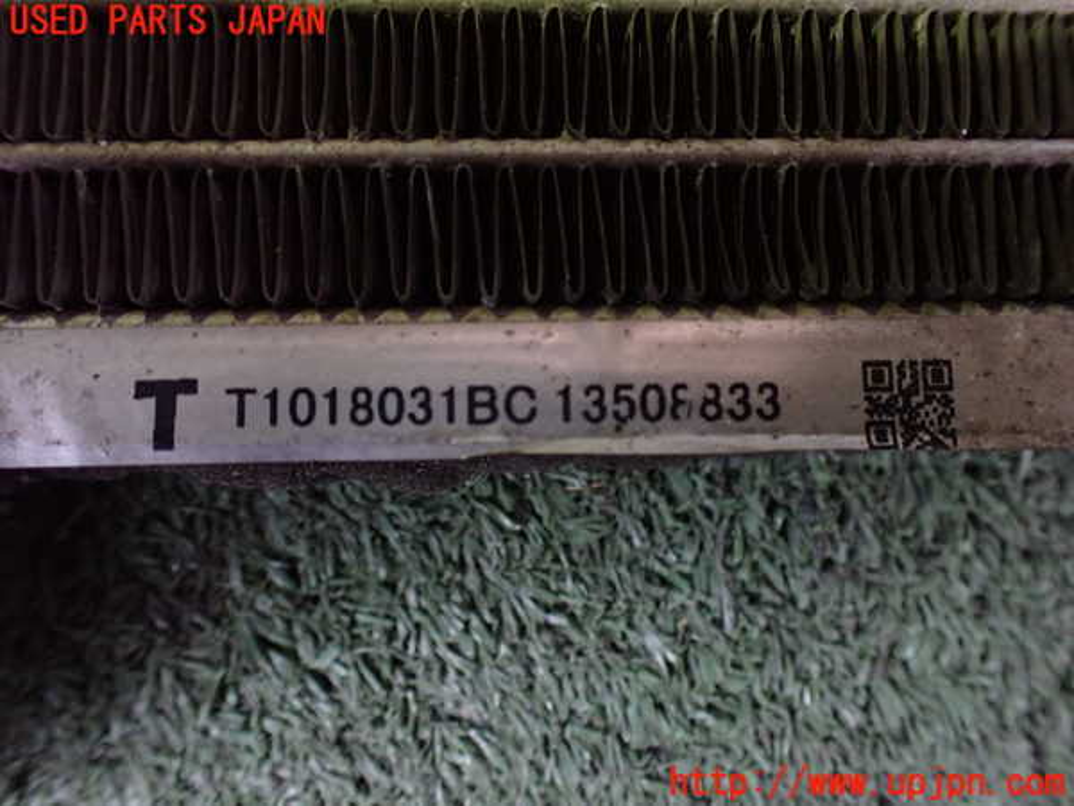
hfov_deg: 60.0
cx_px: 537
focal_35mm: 30
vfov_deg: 46.8
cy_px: 403
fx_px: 931
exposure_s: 1/40
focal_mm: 5.4
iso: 800
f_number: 2.3
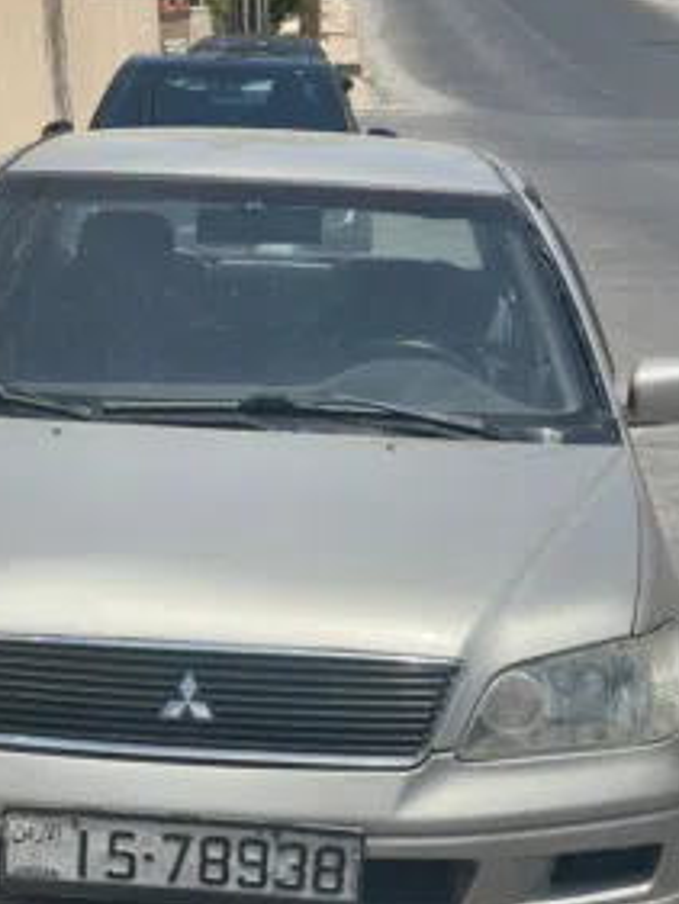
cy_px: 528
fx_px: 2378
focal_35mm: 91
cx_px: 209
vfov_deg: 21.5
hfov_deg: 16.2
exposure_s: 1/1815
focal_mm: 7.5
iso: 20
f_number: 2.2
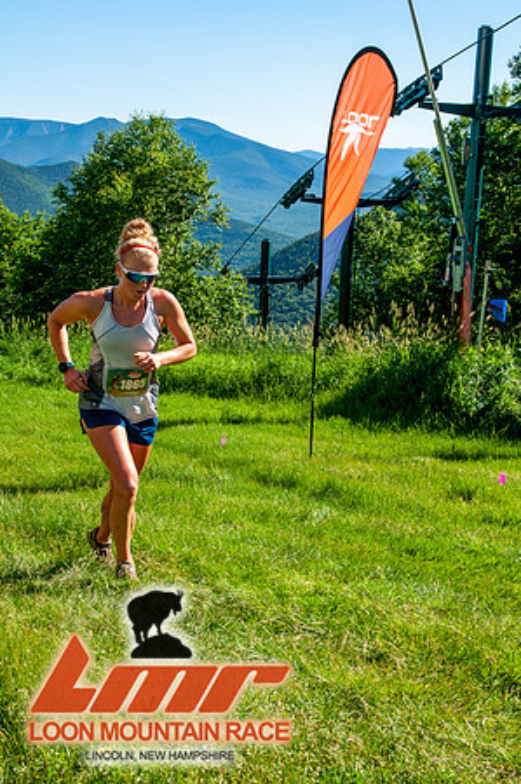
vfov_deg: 38.9
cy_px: 392
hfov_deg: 26.4
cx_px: 260
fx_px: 1110
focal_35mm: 51
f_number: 8
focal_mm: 34
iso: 200
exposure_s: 1/400
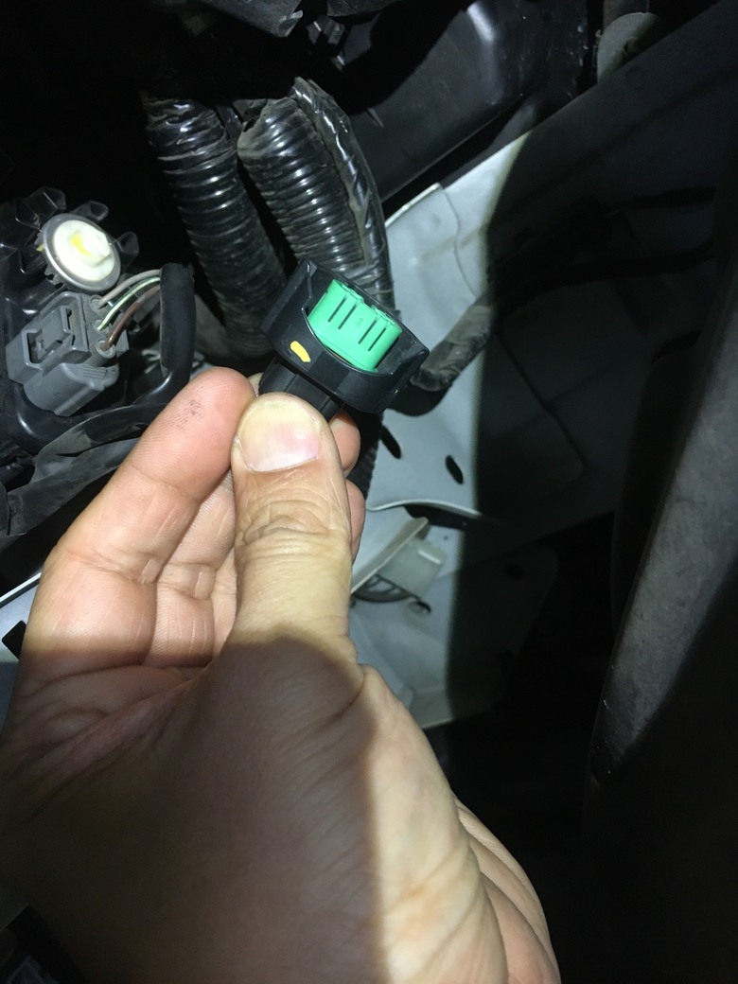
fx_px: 824
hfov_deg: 48.2
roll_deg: +39.2
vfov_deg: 61.7
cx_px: 369
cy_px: 492
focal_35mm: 29
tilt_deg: -13.3
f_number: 2.2
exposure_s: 1/30
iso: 160
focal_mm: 4.15
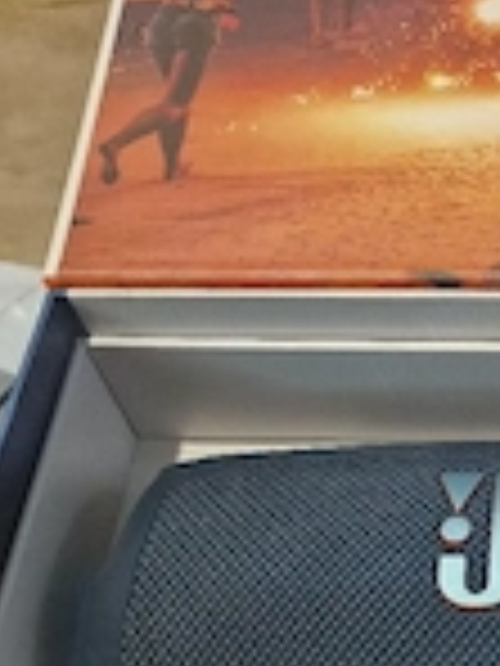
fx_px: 1194
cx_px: 599
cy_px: 333
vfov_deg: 31.2
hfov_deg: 21.9
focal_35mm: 62
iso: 500
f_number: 1.8
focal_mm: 6.4
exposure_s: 1/100
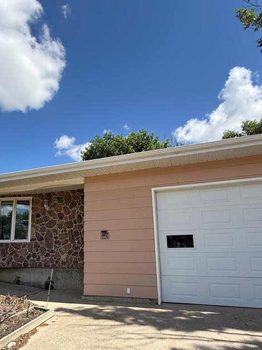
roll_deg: +0.9
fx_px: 232
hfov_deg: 58.3
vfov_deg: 73.4
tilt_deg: +12.8
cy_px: 203
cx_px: 102
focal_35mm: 23
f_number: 2.2
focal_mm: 2.22
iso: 50
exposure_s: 1/1312
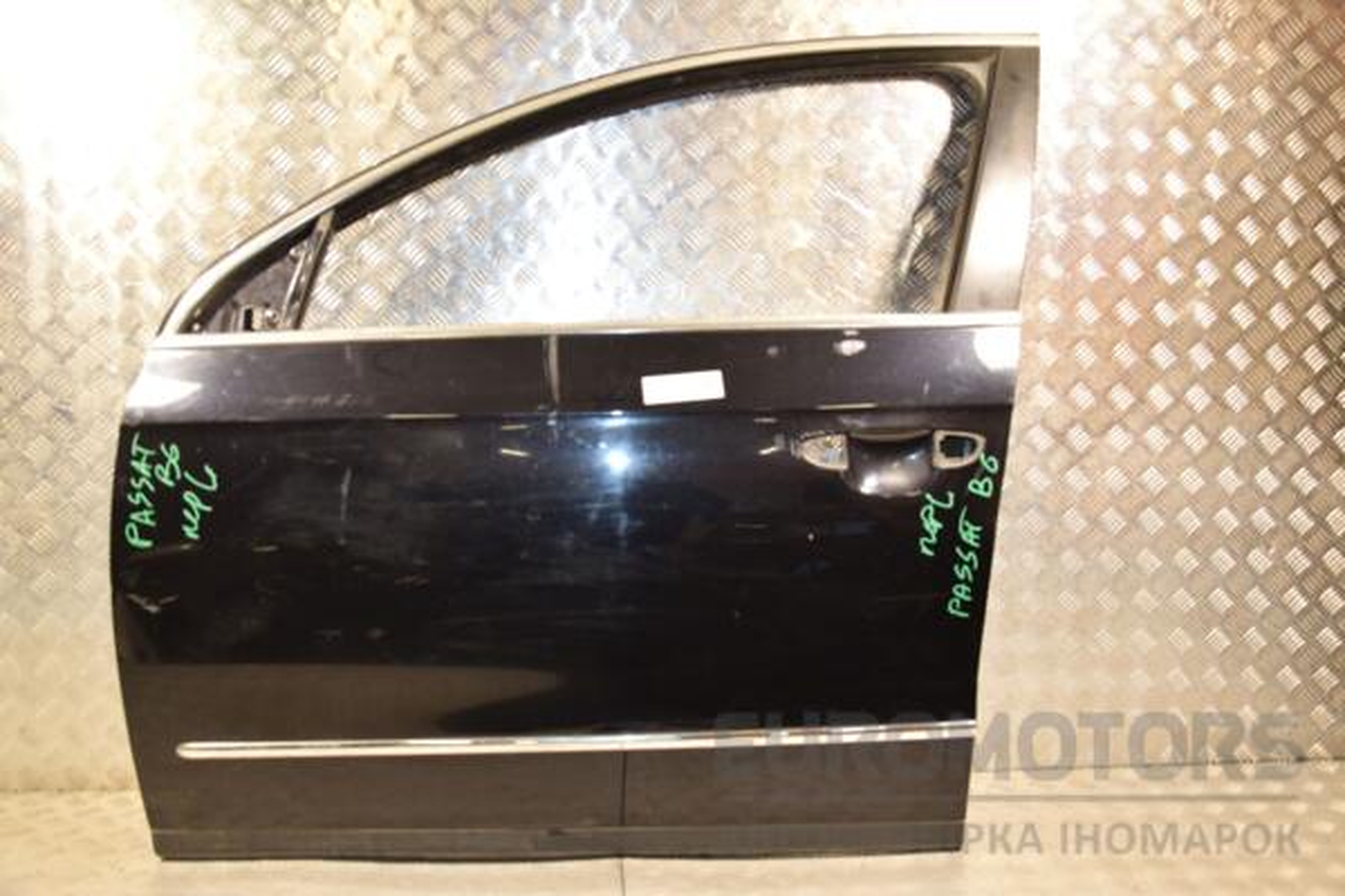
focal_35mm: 33
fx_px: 1233
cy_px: 448
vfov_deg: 40.0
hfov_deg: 57.2
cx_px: 672
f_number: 5
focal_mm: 22
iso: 800
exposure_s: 1/160
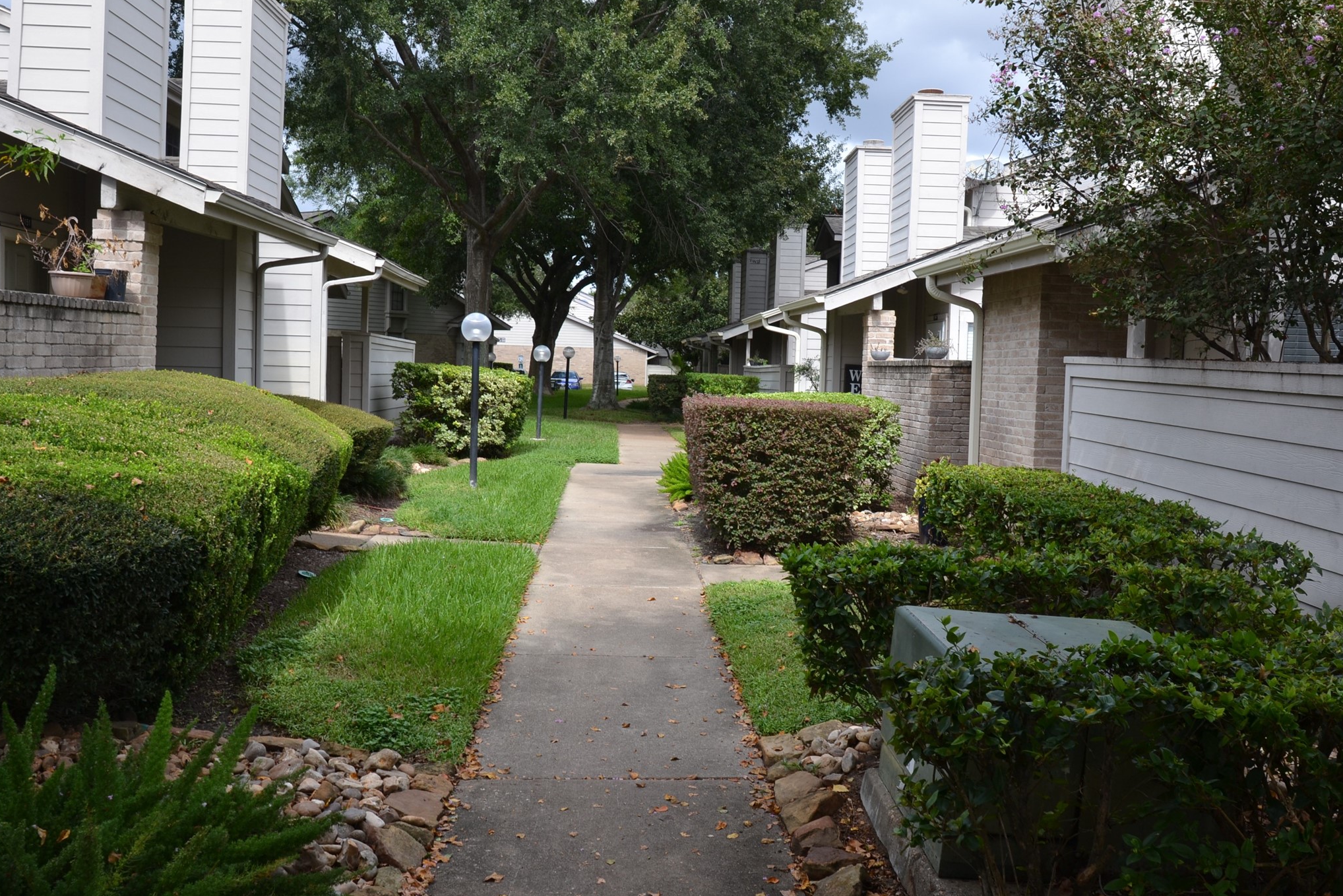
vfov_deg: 41.1
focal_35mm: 32
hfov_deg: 58.7
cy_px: 439
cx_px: 688
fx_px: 1194
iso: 100
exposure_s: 1/160
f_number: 6.3
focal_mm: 20
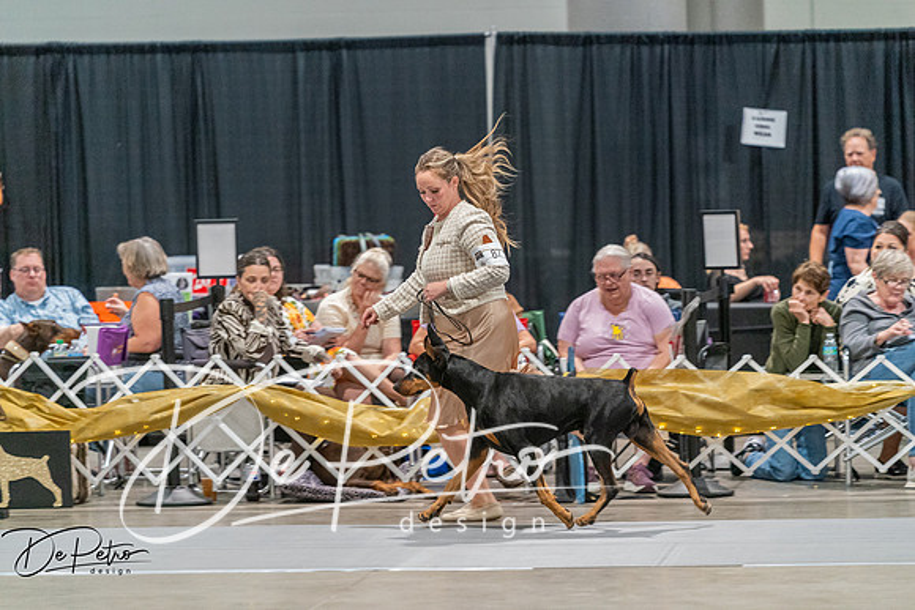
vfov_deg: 6.9
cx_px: 458
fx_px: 5084
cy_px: 305
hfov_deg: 10.3
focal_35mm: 200
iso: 6400
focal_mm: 200
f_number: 2.8
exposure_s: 1/250
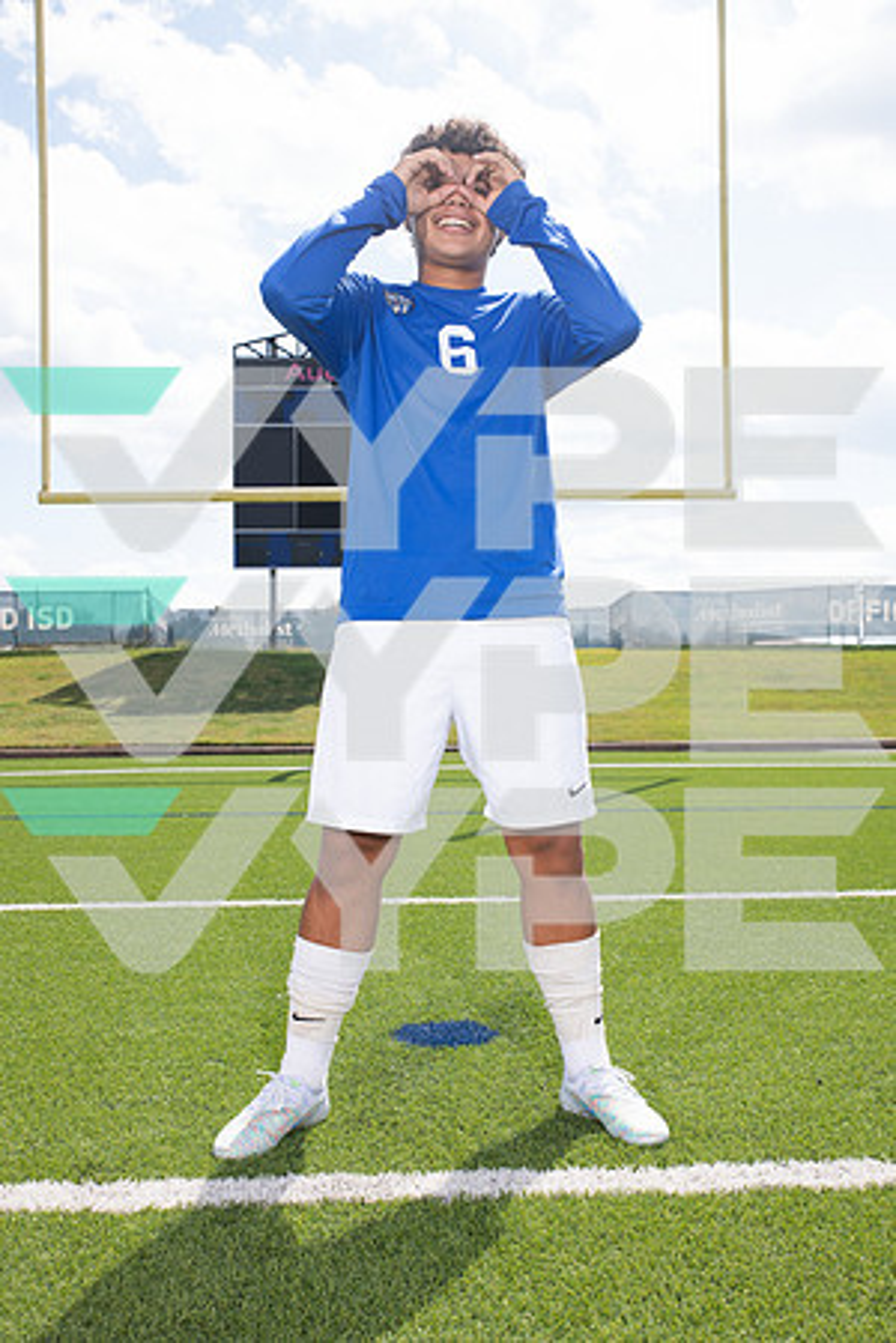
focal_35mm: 35
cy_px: 672
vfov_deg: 54.4
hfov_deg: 37.9
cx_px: 448
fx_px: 1307
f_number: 7.1
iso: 125
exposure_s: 1/320
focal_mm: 35
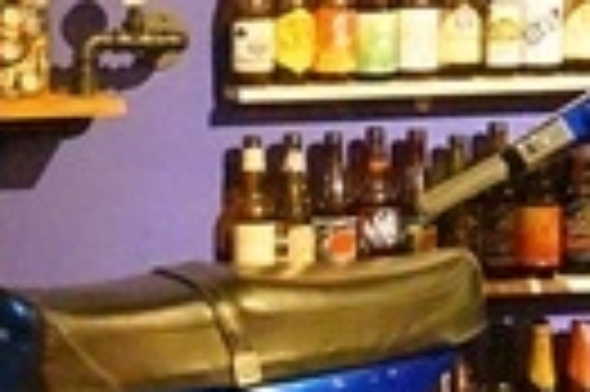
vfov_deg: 9.3
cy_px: 219
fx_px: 2406
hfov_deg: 12.7
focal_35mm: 147
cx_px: -482
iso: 6400
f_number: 4
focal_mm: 24
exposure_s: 1/60
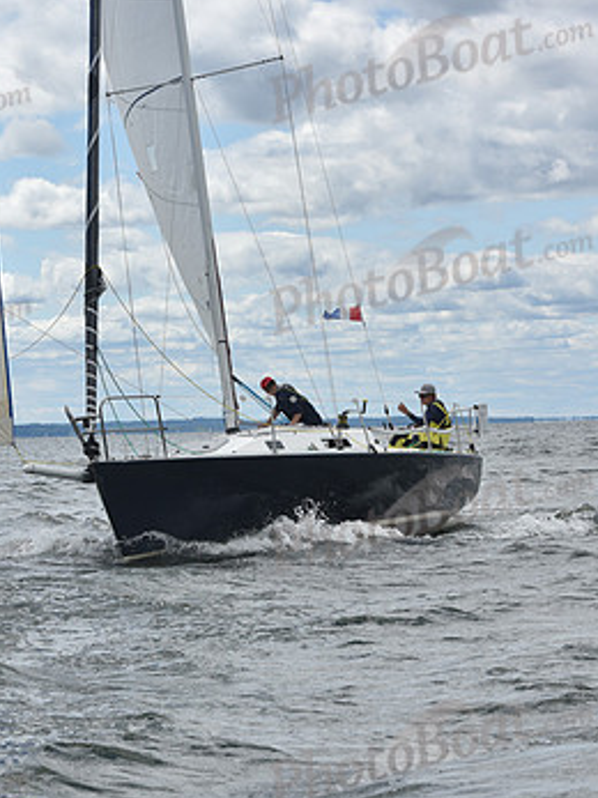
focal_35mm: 148
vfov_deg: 13.3
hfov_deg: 10.0
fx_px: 3411
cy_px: 427
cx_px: 152
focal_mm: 92
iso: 250
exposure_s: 1/800
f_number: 10
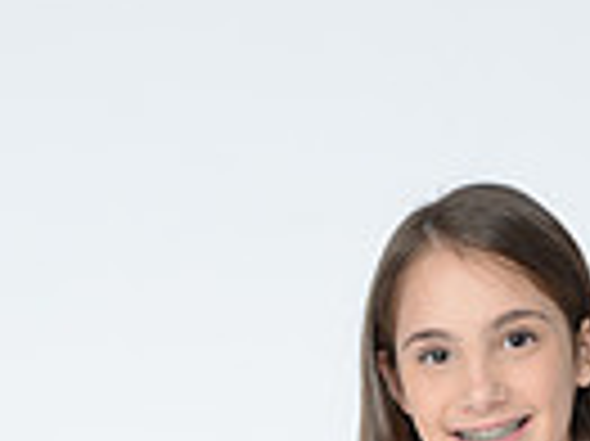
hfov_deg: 10.5
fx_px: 3184
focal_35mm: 187
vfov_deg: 7.5
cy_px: 990
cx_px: 511
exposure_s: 1/250
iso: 200
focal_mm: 44
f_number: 8
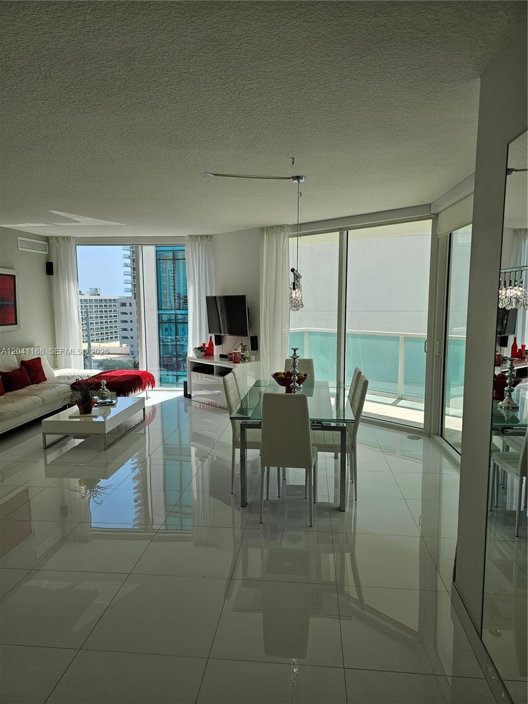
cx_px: 264
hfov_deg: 58.9
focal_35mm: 23
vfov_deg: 73.9
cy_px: 352
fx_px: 468
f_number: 1.7
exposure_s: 1/366
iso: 10
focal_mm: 6.3
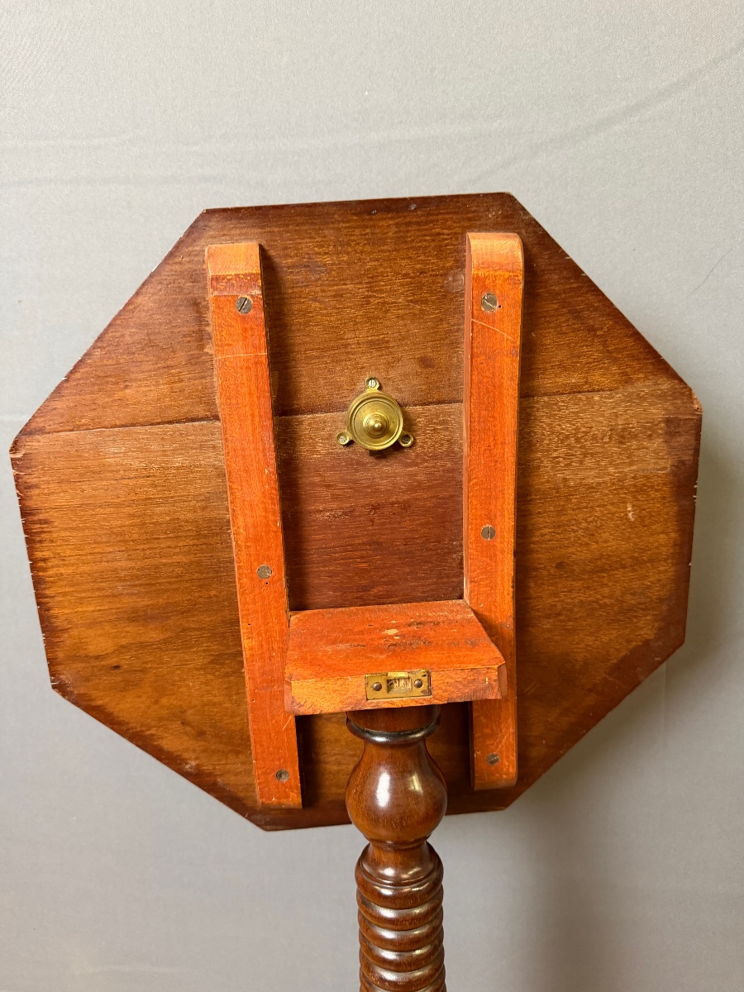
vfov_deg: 71.6
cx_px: 372
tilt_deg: -11.3
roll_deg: +3.2
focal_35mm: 24
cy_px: 496
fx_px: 688
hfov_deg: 56.8
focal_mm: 6.76
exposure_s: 1/50
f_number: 1.78
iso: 500
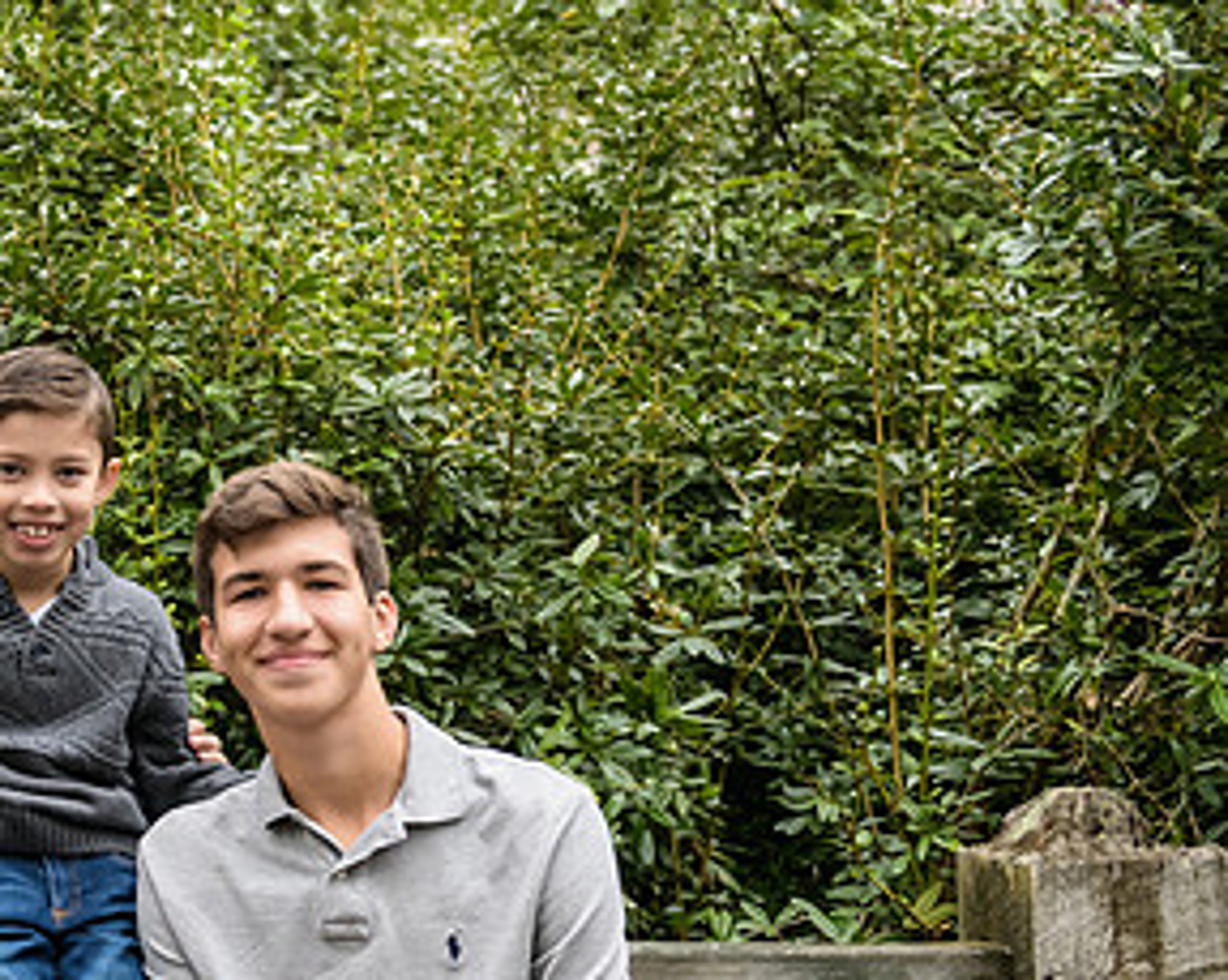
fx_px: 2759
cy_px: 674
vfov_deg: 20.1
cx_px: 43
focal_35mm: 76
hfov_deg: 24.1
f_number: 3.2
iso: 800
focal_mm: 40
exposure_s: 1/500
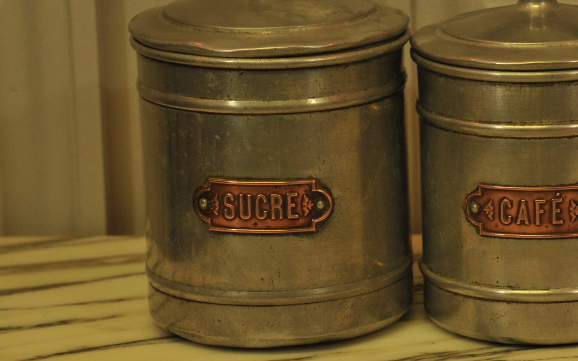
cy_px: 117
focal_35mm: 230
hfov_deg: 9.1
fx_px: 3623
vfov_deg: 5.7
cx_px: 483
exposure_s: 1/125
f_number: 7.1
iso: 1250
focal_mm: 120
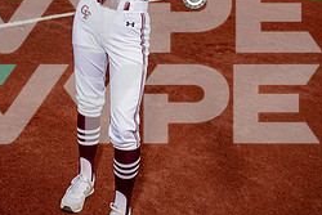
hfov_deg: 31.8
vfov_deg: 21.1
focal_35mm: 63
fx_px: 564
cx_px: 131
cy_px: 14
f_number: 8
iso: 100
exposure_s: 1/250
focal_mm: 35
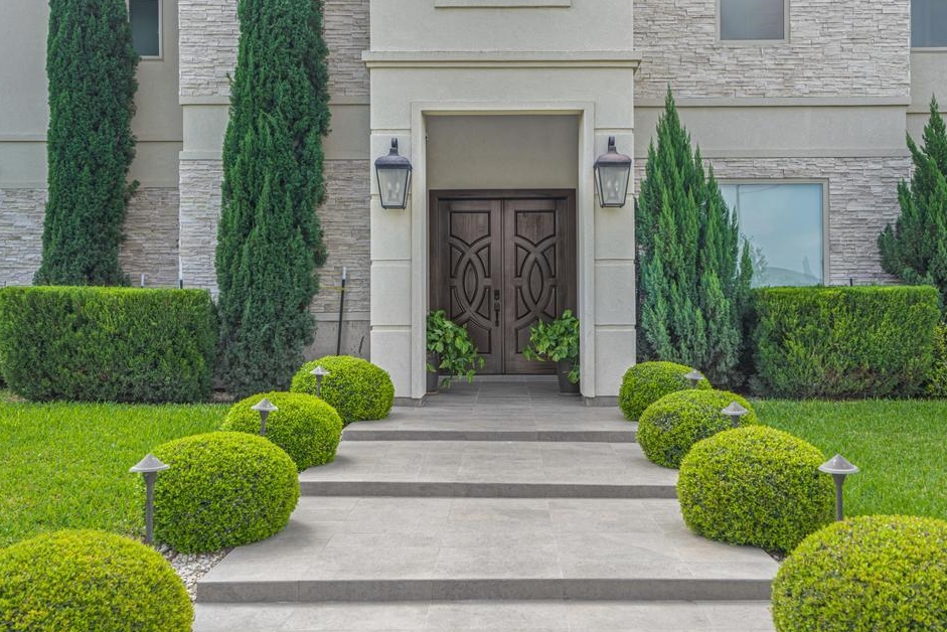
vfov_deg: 36.0
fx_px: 974
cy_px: 294
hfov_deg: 51.8
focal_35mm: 37
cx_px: 503
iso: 200
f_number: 9
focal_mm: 34
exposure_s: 1/40
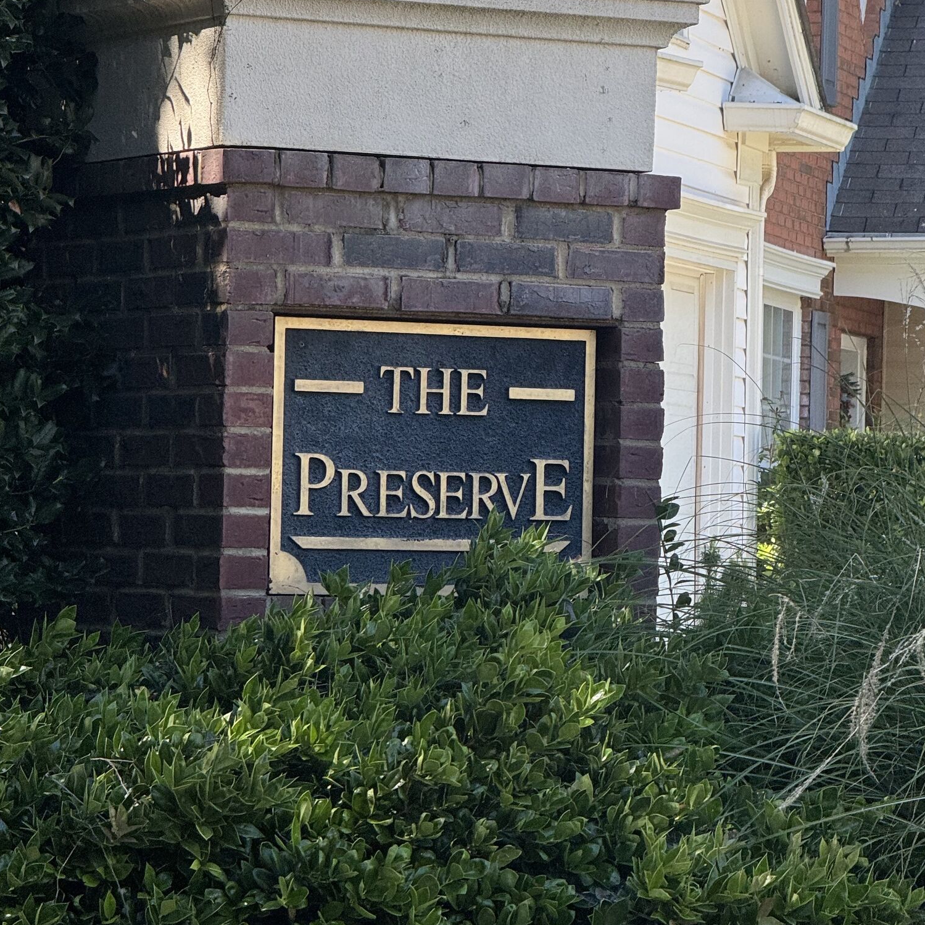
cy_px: 302
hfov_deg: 10.7
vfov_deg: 10.7
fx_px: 4928
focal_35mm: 163
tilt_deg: +2.6
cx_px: 480
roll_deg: -1.1
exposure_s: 1/310
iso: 50
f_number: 2.8
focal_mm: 15.66
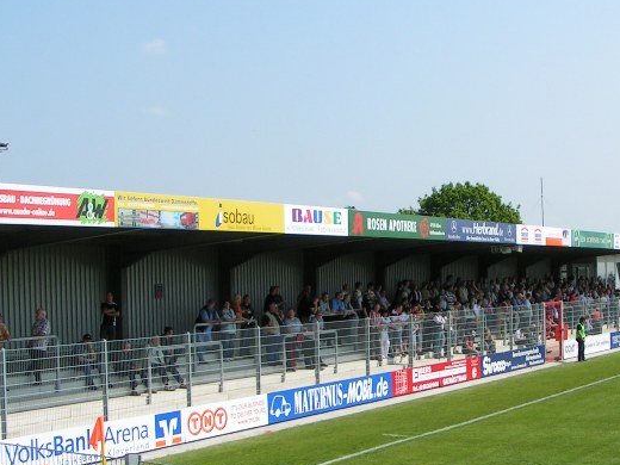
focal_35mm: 60
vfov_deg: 24.4
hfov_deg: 32.0
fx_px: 1075
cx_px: 393
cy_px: 286
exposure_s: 1/500
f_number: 5.6
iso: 50
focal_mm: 6
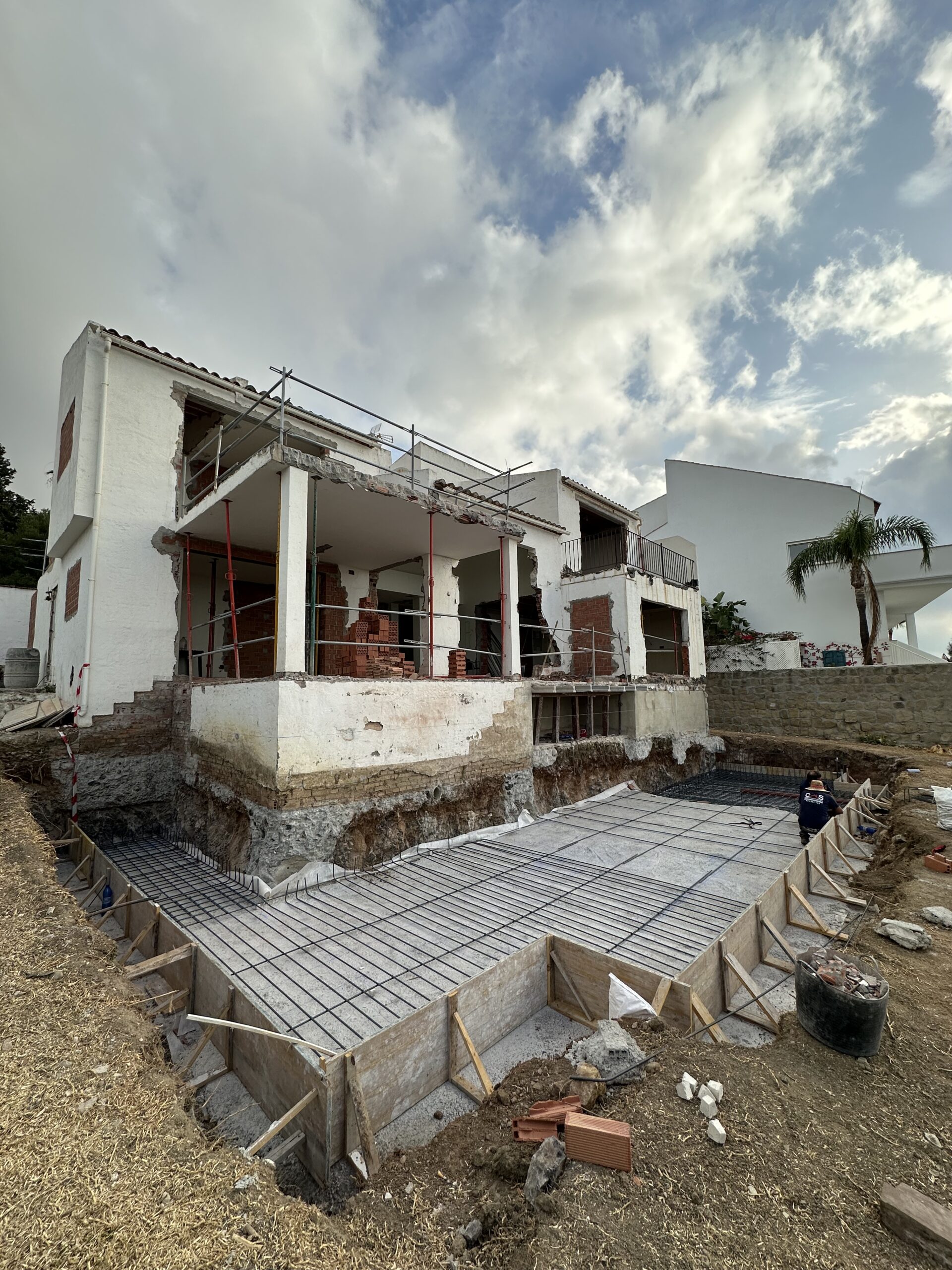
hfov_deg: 85.7
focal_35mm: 14
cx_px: 476
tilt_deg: +7.5
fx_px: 513
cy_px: 635
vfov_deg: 102.1
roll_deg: +0.2
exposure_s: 1/1401
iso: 40
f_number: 2.2
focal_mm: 2.22
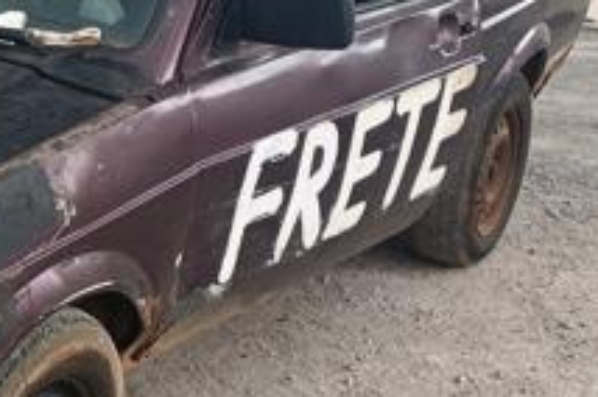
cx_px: -81
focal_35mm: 81
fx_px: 1343
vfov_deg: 16.8
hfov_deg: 23.4
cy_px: 268
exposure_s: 1/203
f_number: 1.8
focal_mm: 4.81
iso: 142
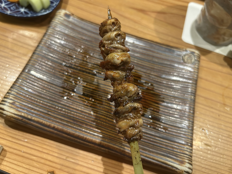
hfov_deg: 67.3
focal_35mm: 26
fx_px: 174
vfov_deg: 53.1
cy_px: 87
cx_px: 116
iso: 160
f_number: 1.5
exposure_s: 1/50
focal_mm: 5.7
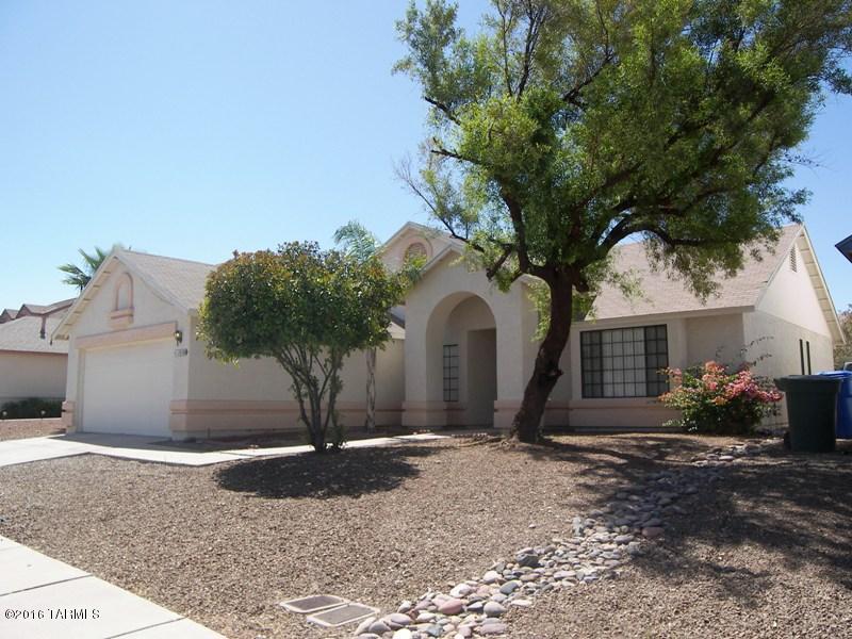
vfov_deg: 51.4
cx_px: 426
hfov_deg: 65.3
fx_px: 665
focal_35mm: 27
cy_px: 320
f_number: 2.8
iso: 50
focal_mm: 5.7
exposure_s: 1/800
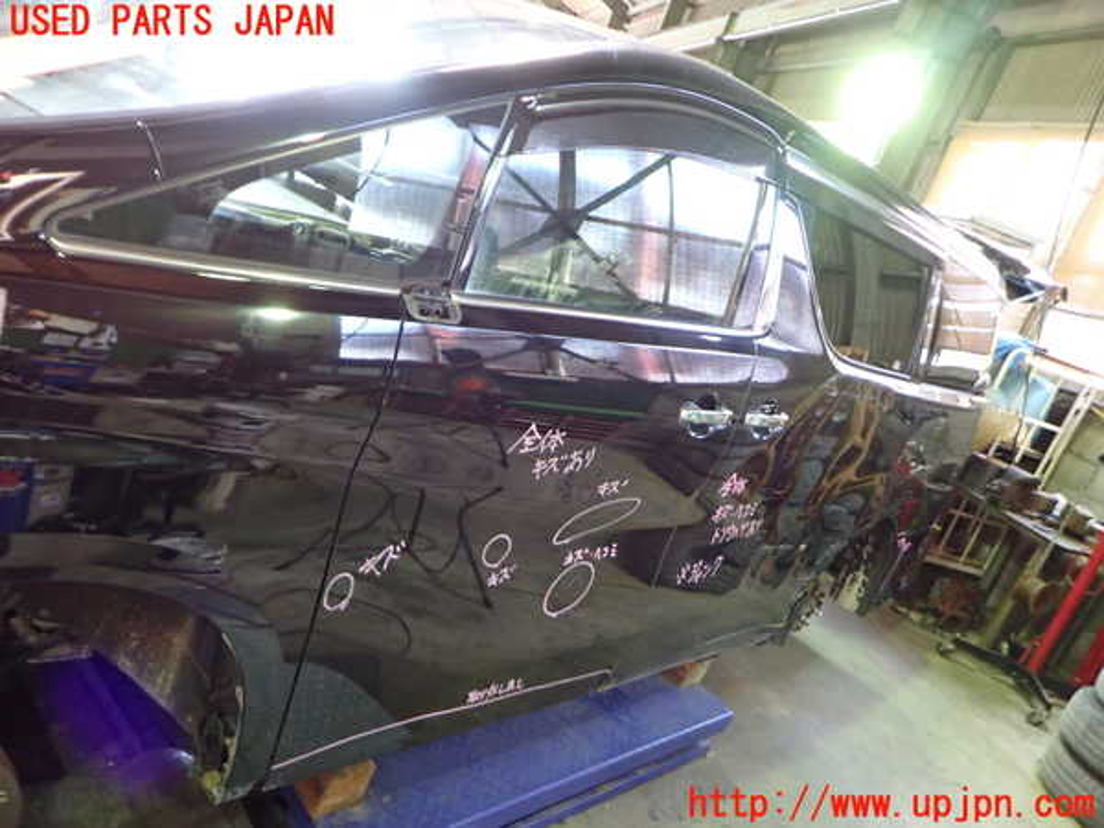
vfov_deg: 54.9
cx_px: 552
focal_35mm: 25
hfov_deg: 69.4
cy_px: 414
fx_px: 797
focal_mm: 4.5
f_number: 2
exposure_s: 1/30
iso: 640
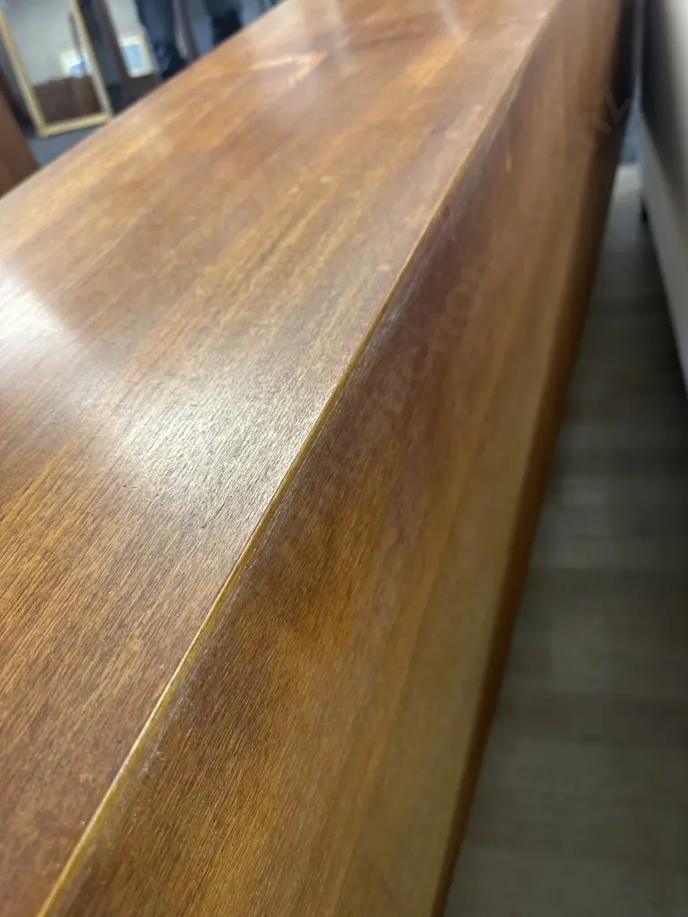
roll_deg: +19.0
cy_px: 458
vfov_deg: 71.6
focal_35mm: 24
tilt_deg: -42.5
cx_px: 344
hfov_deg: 56.8
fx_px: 636
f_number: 1.78
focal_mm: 6.86
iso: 250
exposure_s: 1/50
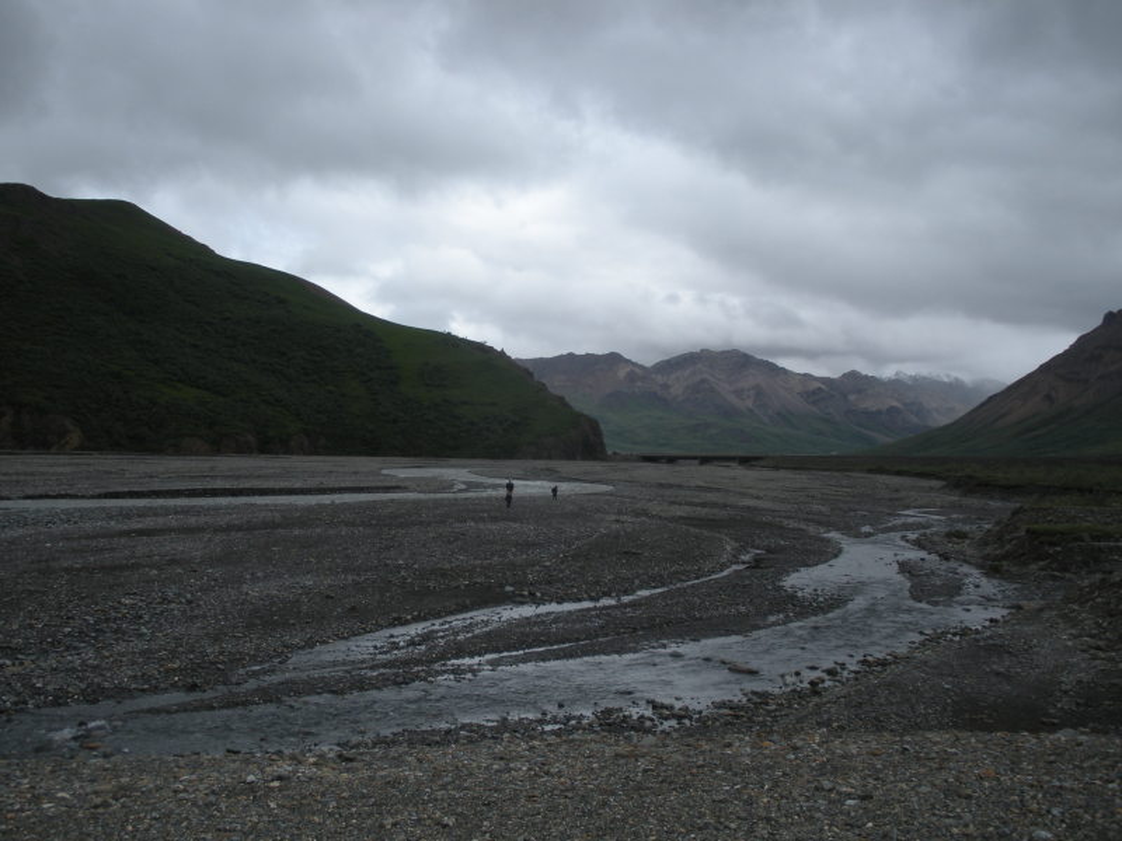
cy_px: 420
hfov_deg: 51.4
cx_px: 561
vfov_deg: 39.7
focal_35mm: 36
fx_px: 1167
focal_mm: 6.3
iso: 64
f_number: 3.5
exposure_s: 1/718
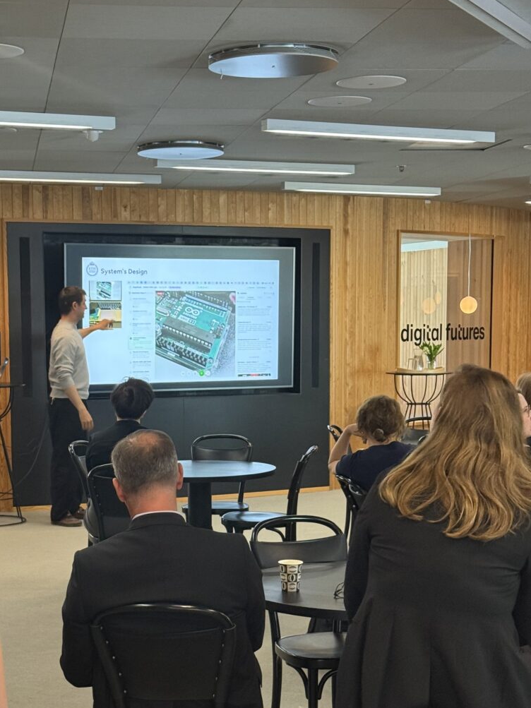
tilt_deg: -4.6
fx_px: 1002
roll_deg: -0.4
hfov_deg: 29.7
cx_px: 270
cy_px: 356
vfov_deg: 38.9
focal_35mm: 49
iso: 320
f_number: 1.78
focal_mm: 6.76
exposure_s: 1/40
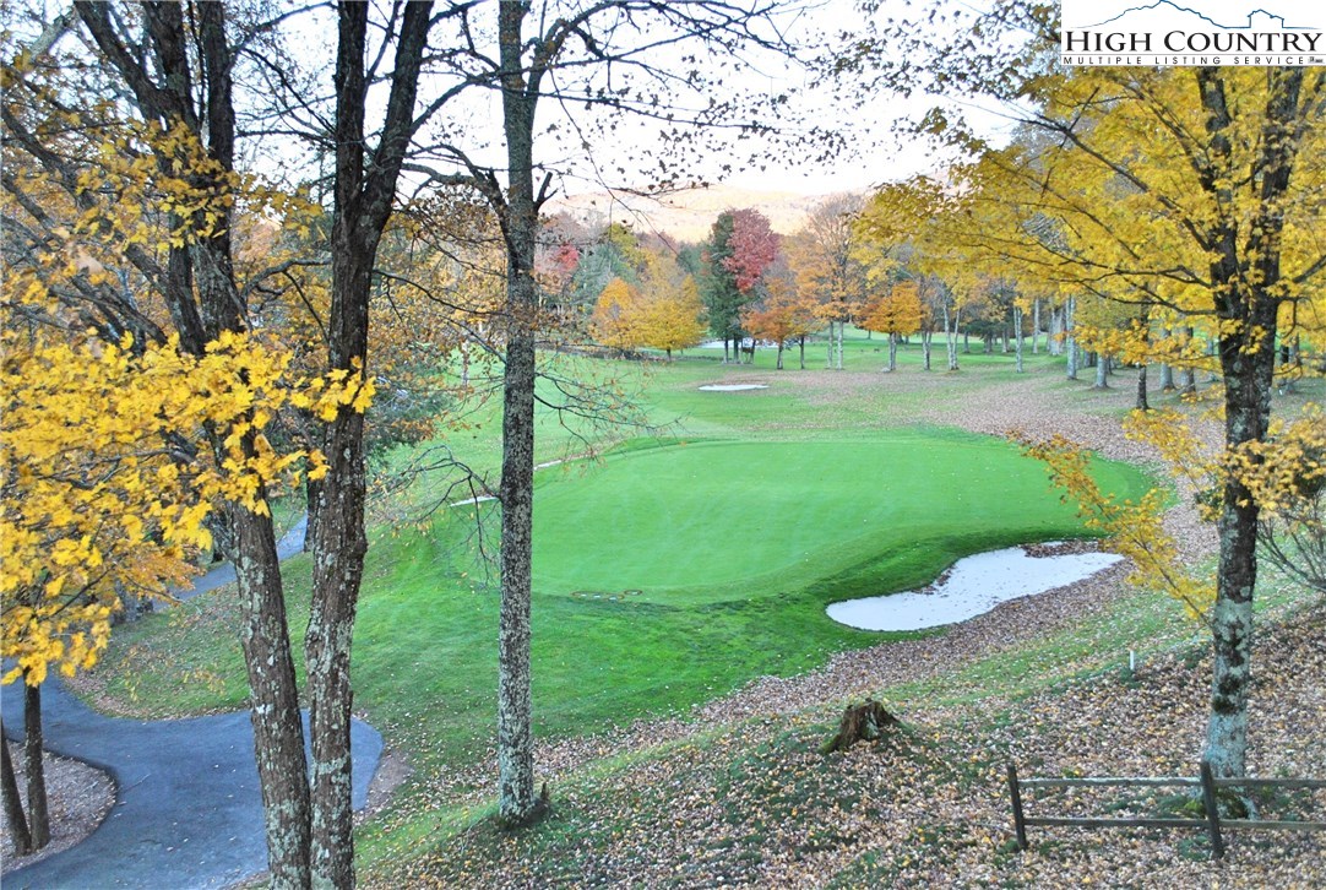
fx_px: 1439
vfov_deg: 34.4
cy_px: 445
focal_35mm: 39
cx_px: 663
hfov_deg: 49.5
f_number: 5
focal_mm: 26
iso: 200
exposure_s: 1/80
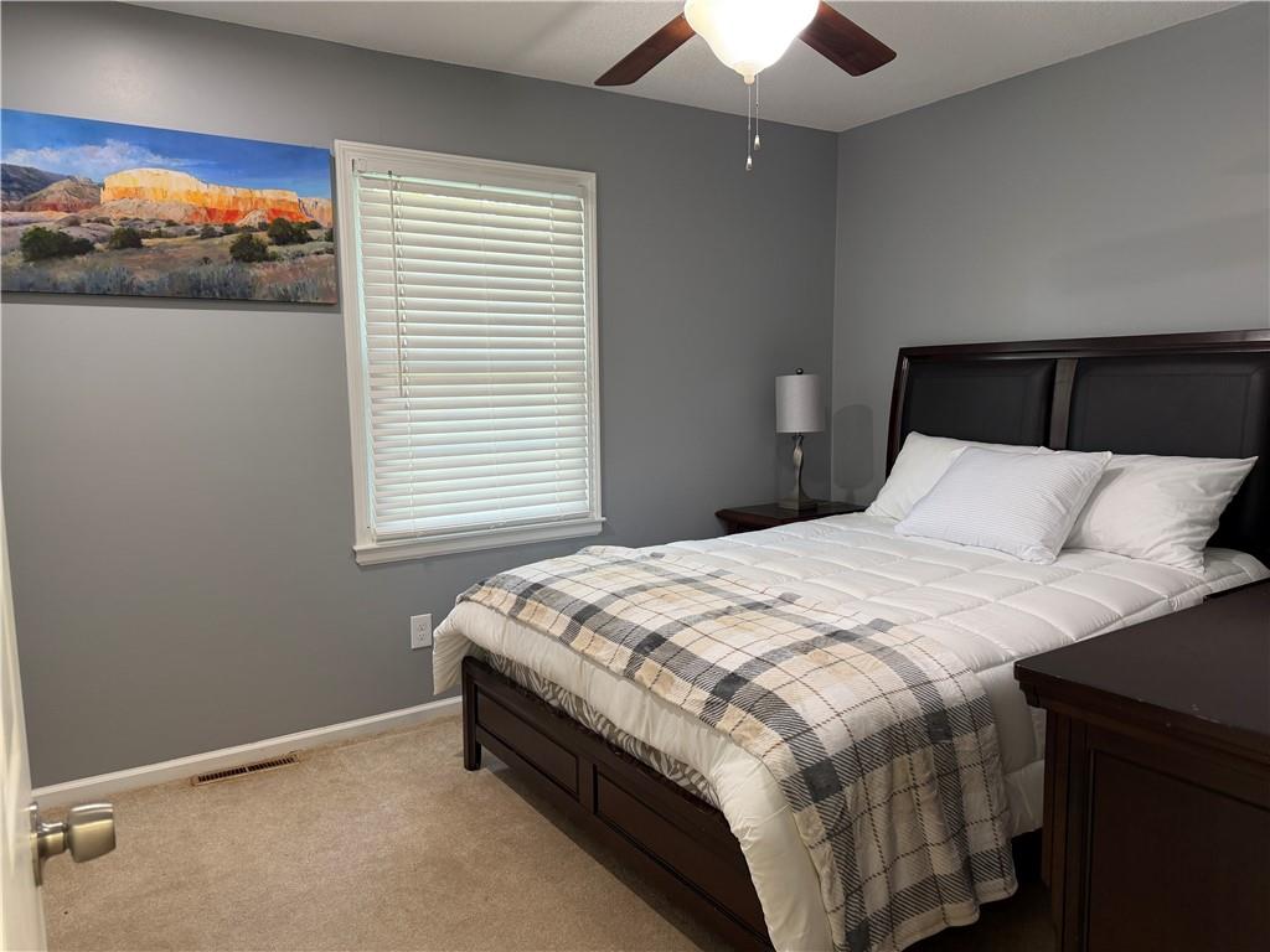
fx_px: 881
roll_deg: +1.8
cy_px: 476
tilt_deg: -6.5
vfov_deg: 56.8
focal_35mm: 24
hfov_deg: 71.6
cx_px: 635
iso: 160
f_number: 1.78
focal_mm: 6.76
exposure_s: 1/60
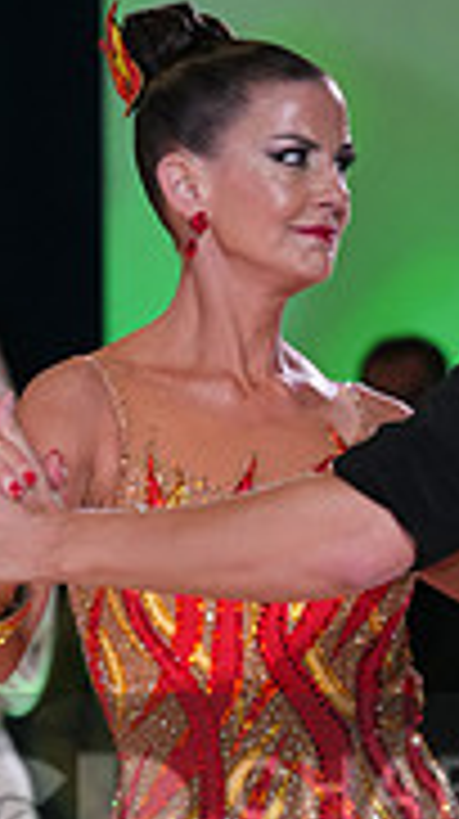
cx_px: 506
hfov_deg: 2.7
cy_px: 846
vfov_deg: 4.8
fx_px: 9786
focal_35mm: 451
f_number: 4.5
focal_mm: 135
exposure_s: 1/200
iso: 2000
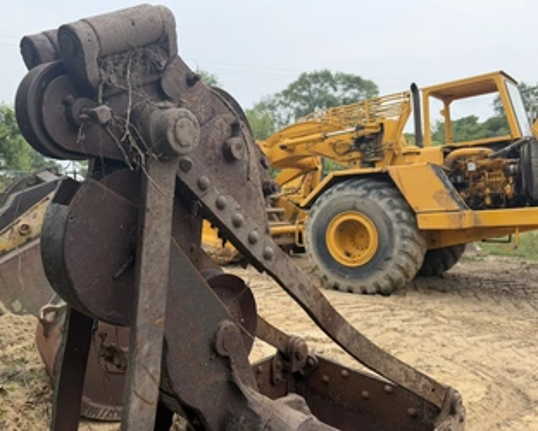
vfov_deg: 48.5
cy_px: 224
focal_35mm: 30
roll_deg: +1.5
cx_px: 222
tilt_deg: -3.1
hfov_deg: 58.4
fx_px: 478
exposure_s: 1/1192
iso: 80
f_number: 1.78
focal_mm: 6.76
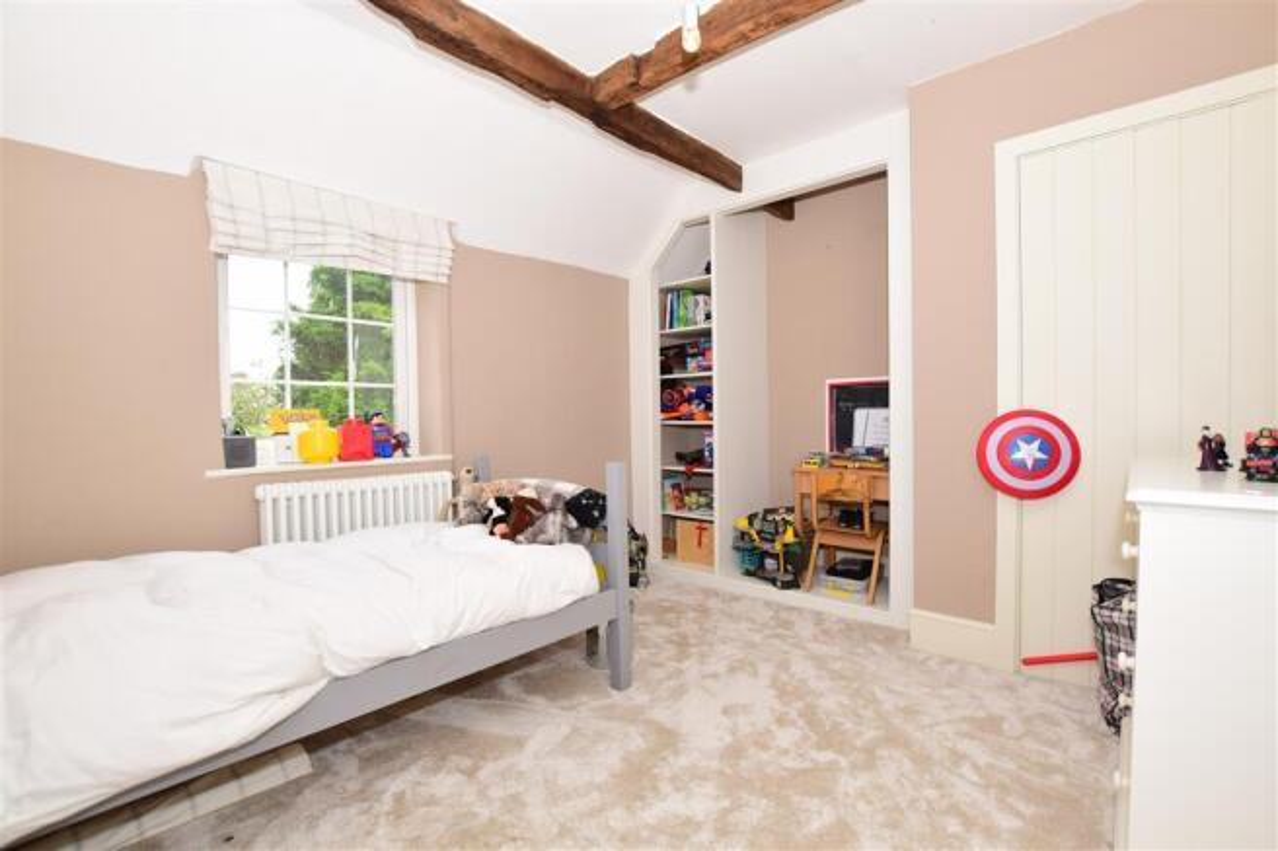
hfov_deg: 100.4
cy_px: 426
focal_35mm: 15
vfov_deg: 77.3
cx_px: 639
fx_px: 532
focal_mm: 10
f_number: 8
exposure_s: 1/200
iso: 400
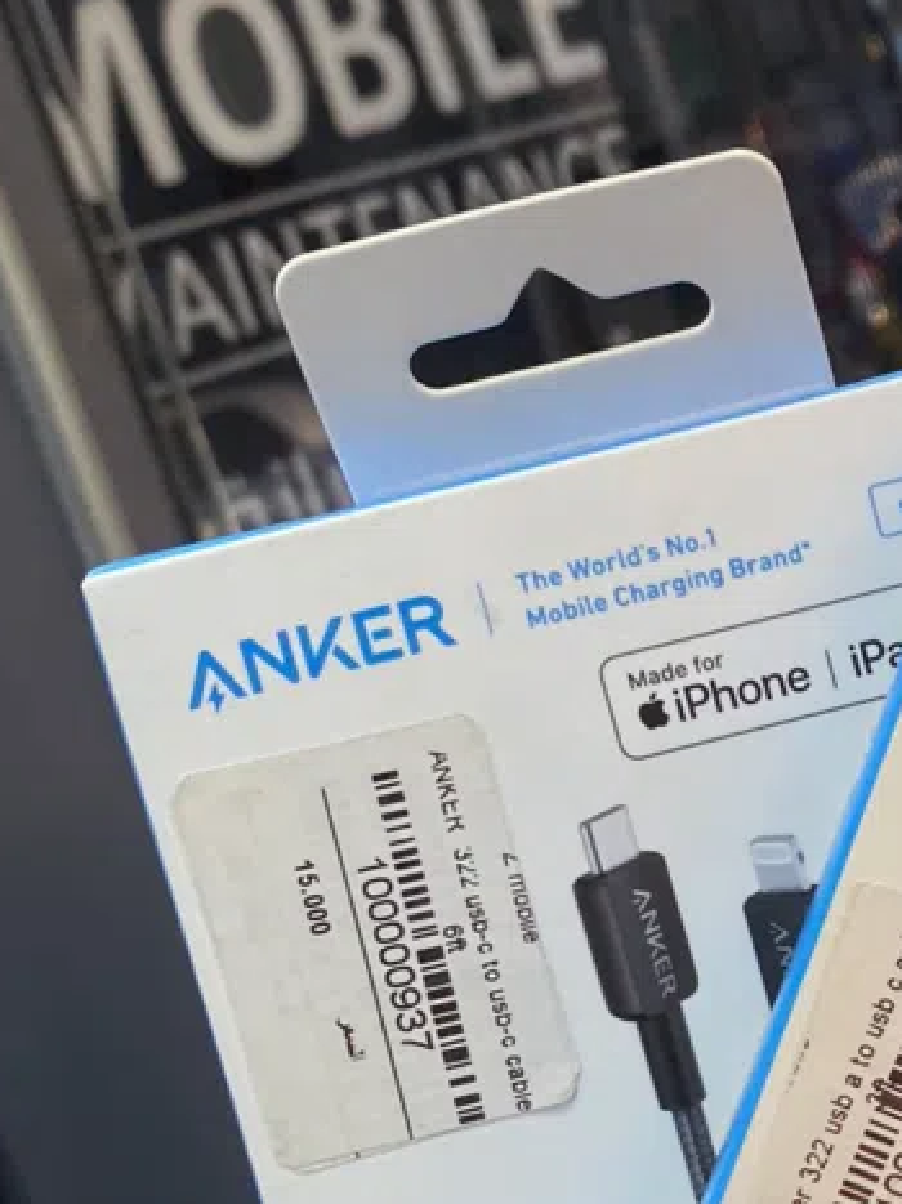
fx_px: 2642
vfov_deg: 25.4
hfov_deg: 18.3
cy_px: 893
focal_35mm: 76
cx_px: 1103
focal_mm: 4.25
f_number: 1.8
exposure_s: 1/217
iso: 32
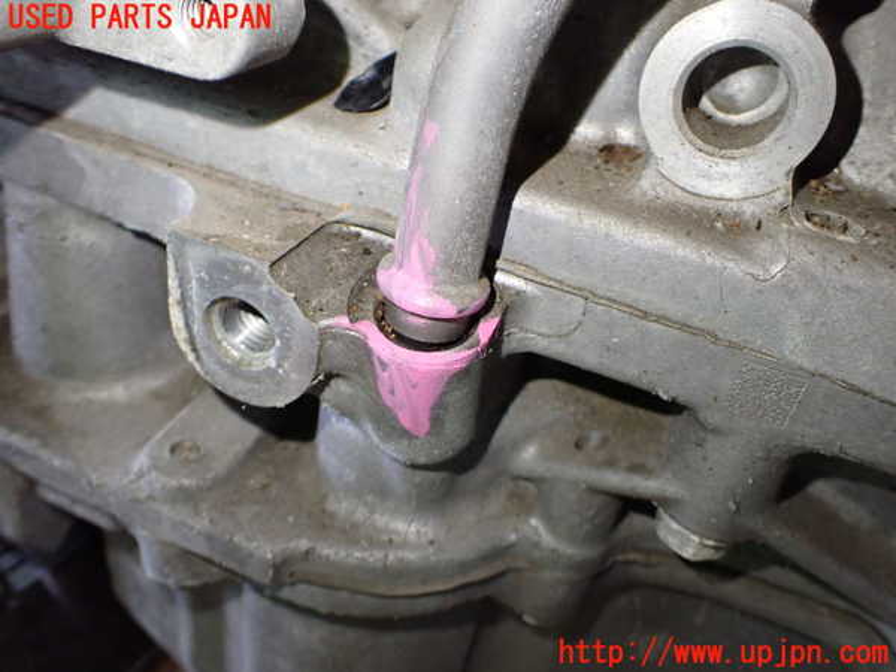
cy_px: 336
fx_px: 777
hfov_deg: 60.0
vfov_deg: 46.8
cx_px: 448
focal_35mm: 30
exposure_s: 1/125
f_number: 2.3
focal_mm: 5.4
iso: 640
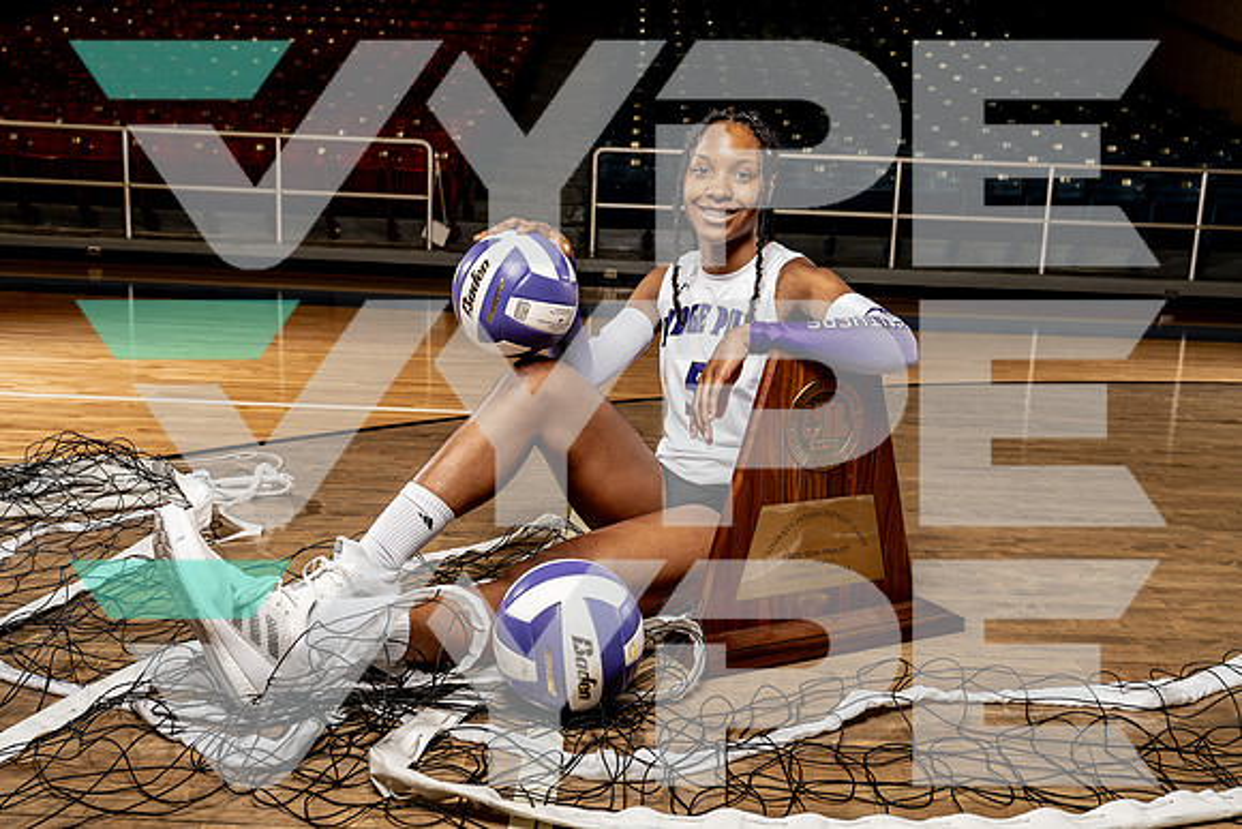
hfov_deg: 55.8
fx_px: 1173
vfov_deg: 38.9
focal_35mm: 34
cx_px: 621
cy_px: 414
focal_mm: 34
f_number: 5.6
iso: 640
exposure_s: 1/250
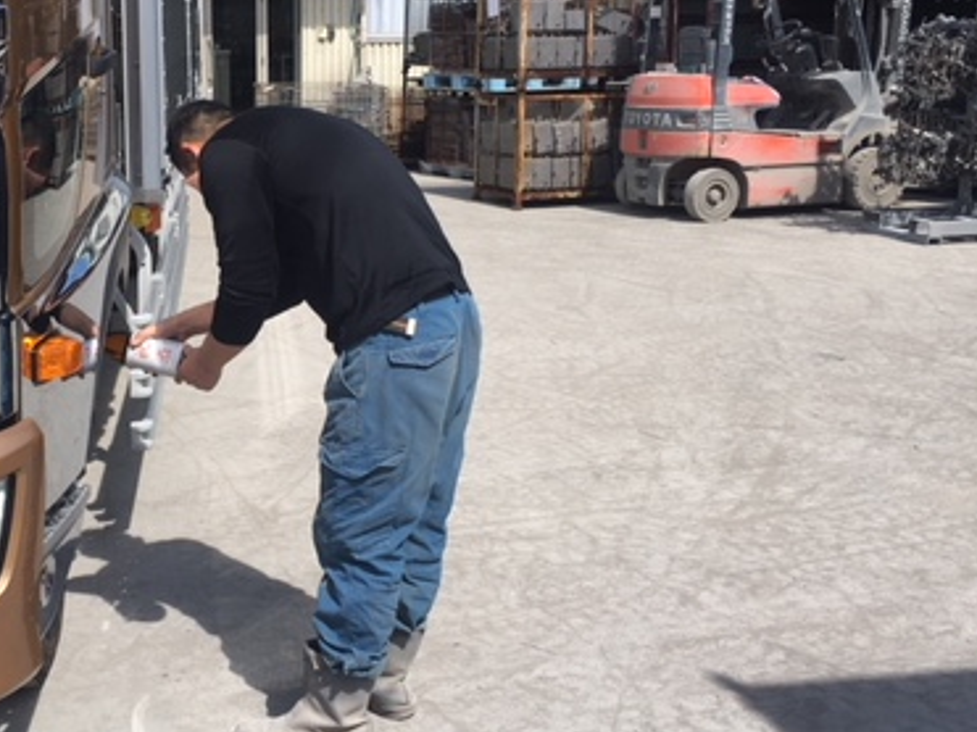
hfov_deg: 37.2
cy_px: 334
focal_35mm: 50
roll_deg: +0.3
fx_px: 1411
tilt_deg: -10.4
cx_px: 237
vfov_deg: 29.1
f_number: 2.2
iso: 25
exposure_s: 1/1451
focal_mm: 4.15
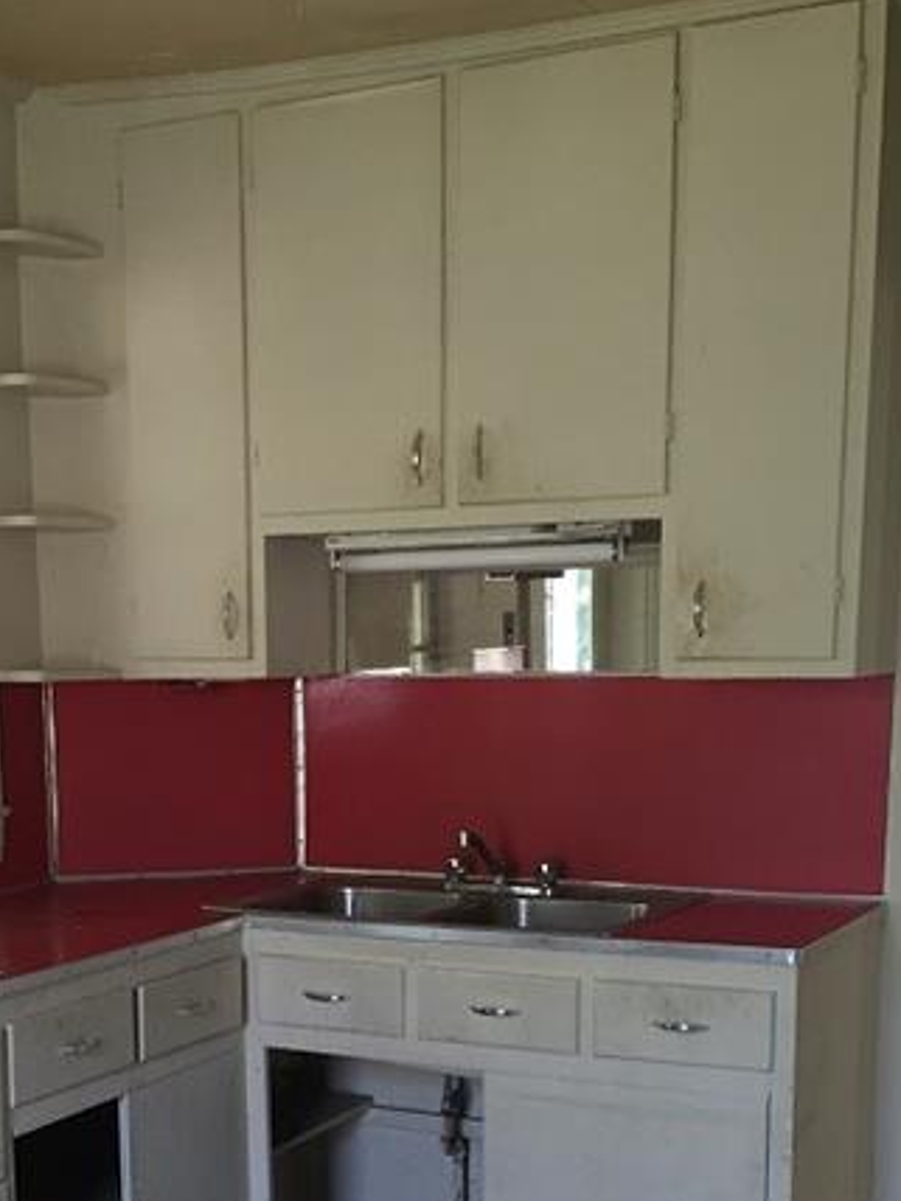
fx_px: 1805
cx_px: 306
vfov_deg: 35.5
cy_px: 974
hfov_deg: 27.9
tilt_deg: -10.3
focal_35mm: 52
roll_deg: +1.1
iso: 80
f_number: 2.2
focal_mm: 4.15
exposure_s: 1/30
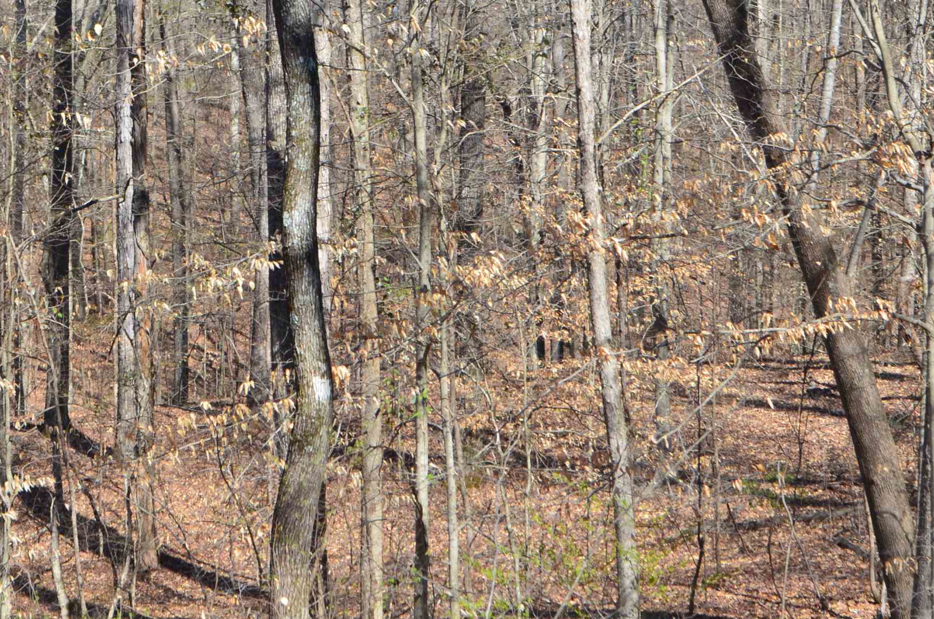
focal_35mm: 117
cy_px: 215
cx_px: 417
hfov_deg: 17.5
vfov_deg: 11.7
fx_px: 3026
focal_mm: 45
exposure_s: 1/100
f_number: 11
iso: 200
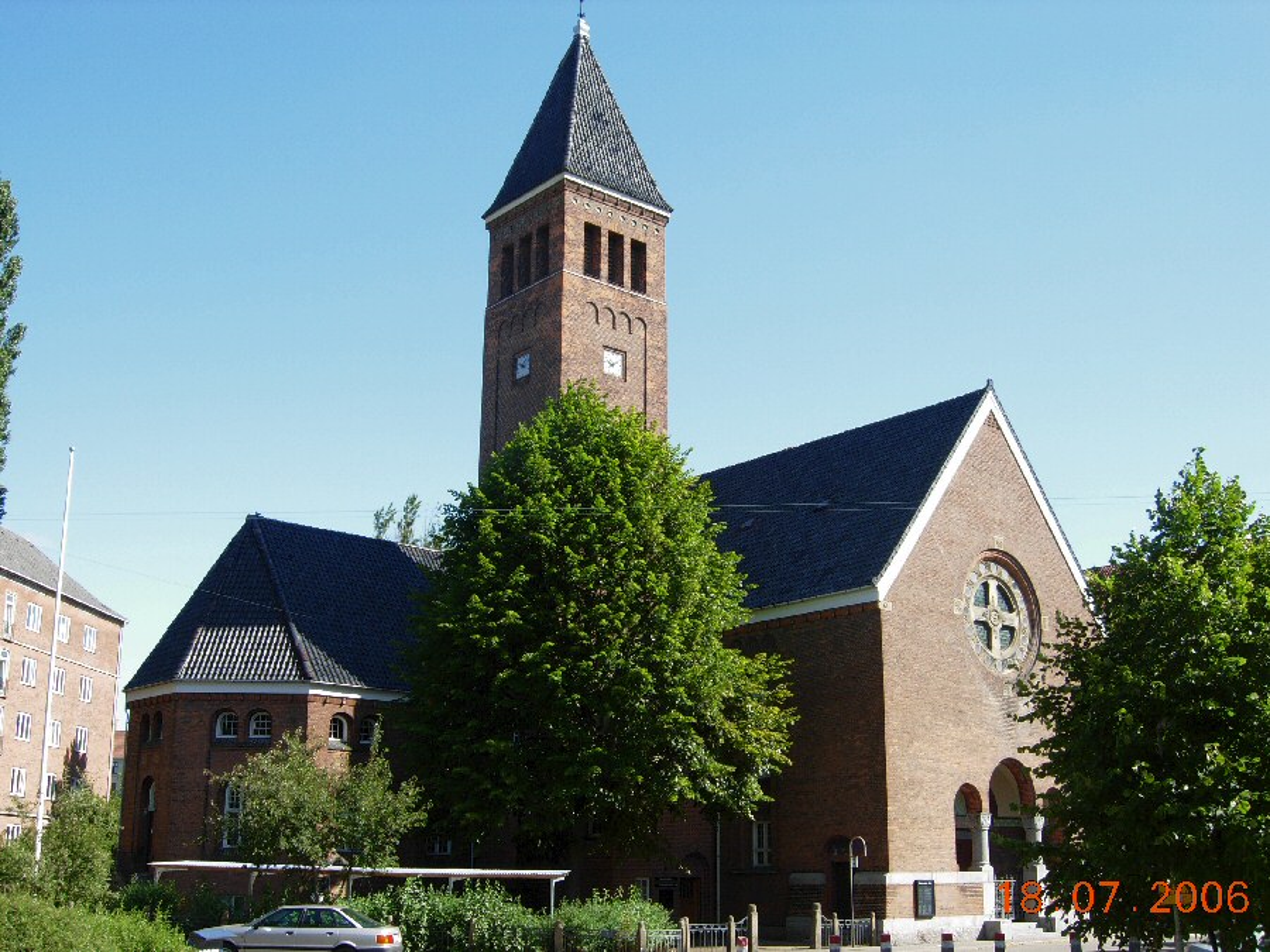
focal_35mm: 36
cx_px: 635
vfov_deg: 39.7
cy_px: 476
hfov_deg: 51.4
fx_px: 1321
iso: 50
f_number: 4.3
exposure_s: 1/197
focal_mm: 7.5
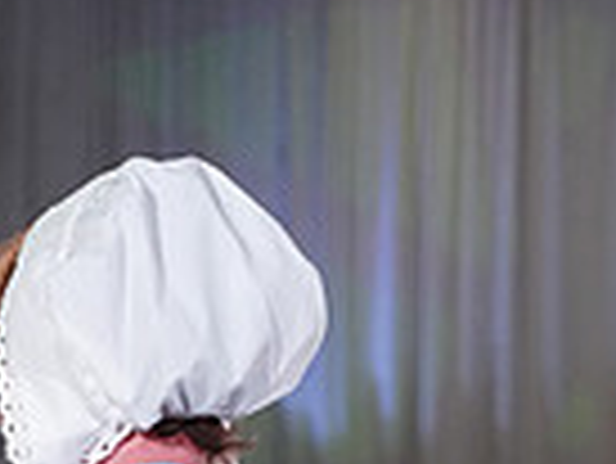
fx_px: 5076
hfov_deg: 6.9
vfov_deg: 5.0
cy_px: 1270
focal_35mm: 285
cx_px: -133
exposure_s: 1/400
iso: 2000
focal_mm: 70
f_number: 4
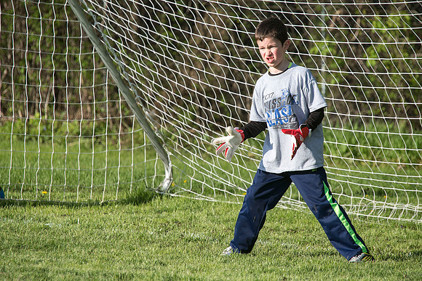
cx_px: 210
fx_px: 5657
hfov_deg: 4.3
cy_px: 121
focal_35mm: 482
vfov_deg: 2.9
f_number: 7.1
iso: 1000
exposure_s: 1/2500
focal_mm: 400
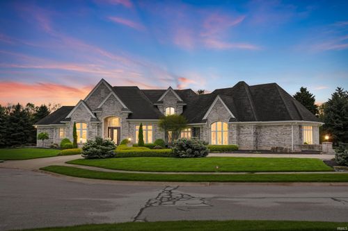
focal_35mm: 34
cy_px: 116
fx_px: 333
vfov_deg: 38.3
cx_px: 174
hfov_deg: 55.1
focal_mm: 23
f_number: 5
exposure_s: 1/4000
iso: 1600
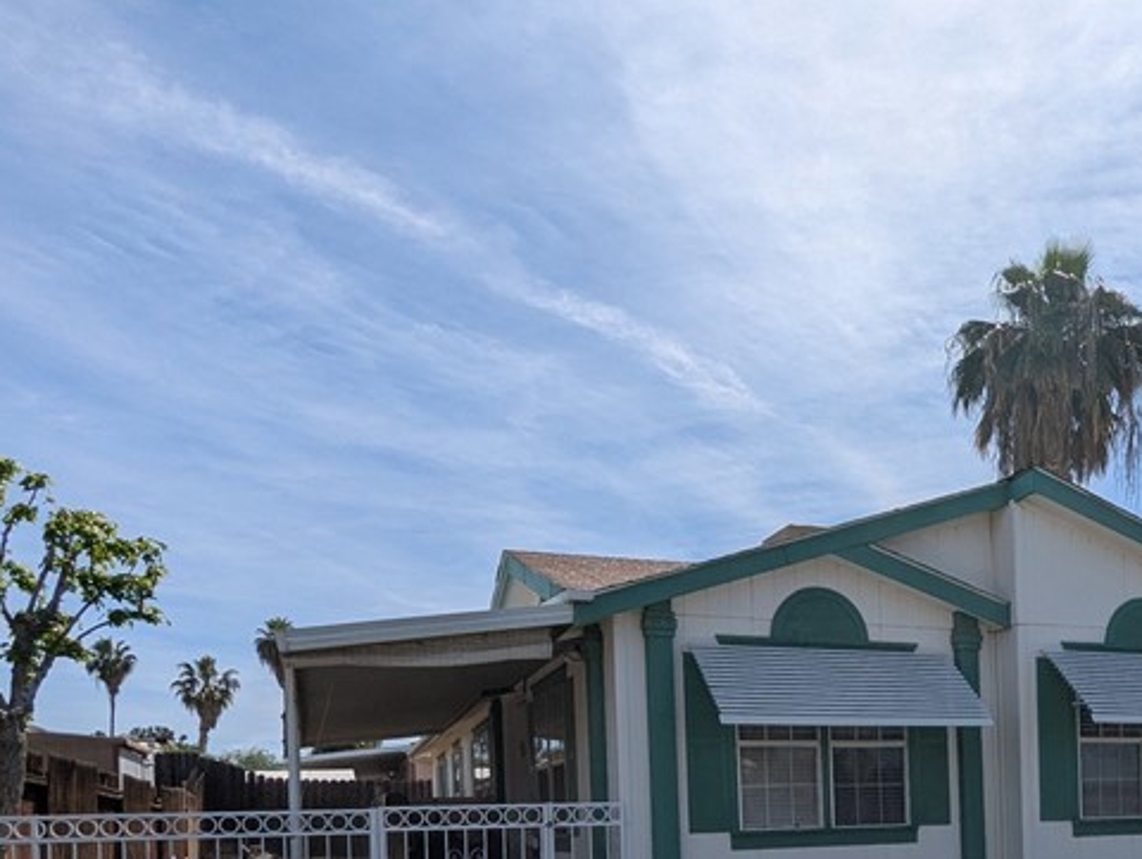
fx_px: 1123
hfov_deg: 51.5
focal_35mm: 34
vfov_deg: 37.9
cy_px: 835
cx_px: 865
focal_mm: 2.35
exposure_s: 1/3096
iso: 50
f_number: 2.2
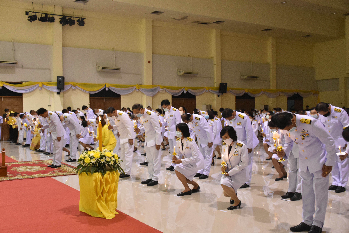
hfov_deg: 49.6
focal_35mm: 39
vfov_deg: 34.2
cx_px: 174
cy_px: 116
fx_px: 378
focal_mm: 26
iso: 2000
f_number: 3.8
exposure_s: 1/50
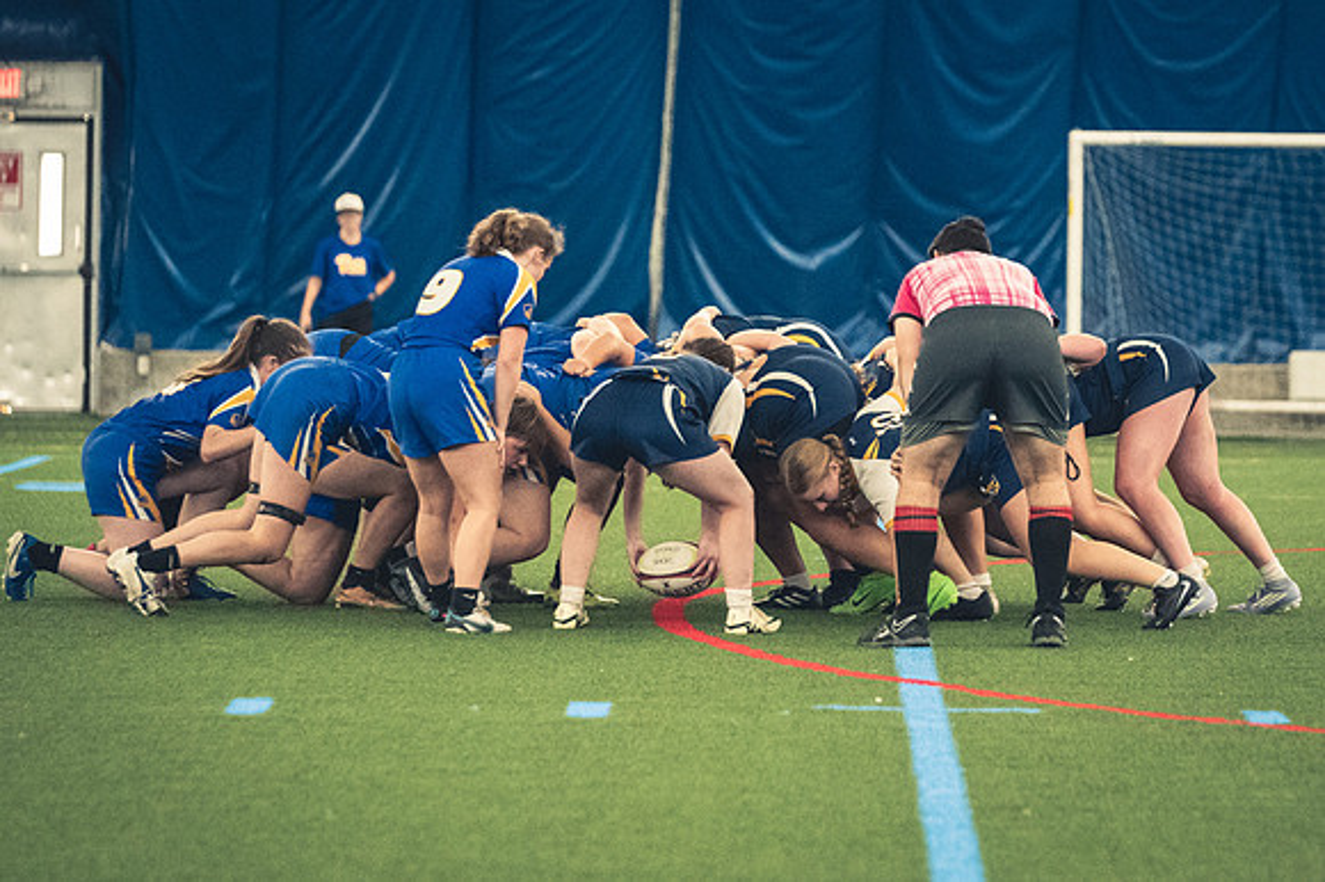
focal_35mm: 284
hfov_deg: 7.3
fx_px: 10444
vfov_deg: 4.8
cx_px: 758
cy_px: 519
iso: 12800
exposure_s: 1/500
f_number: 2.8
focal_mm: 155
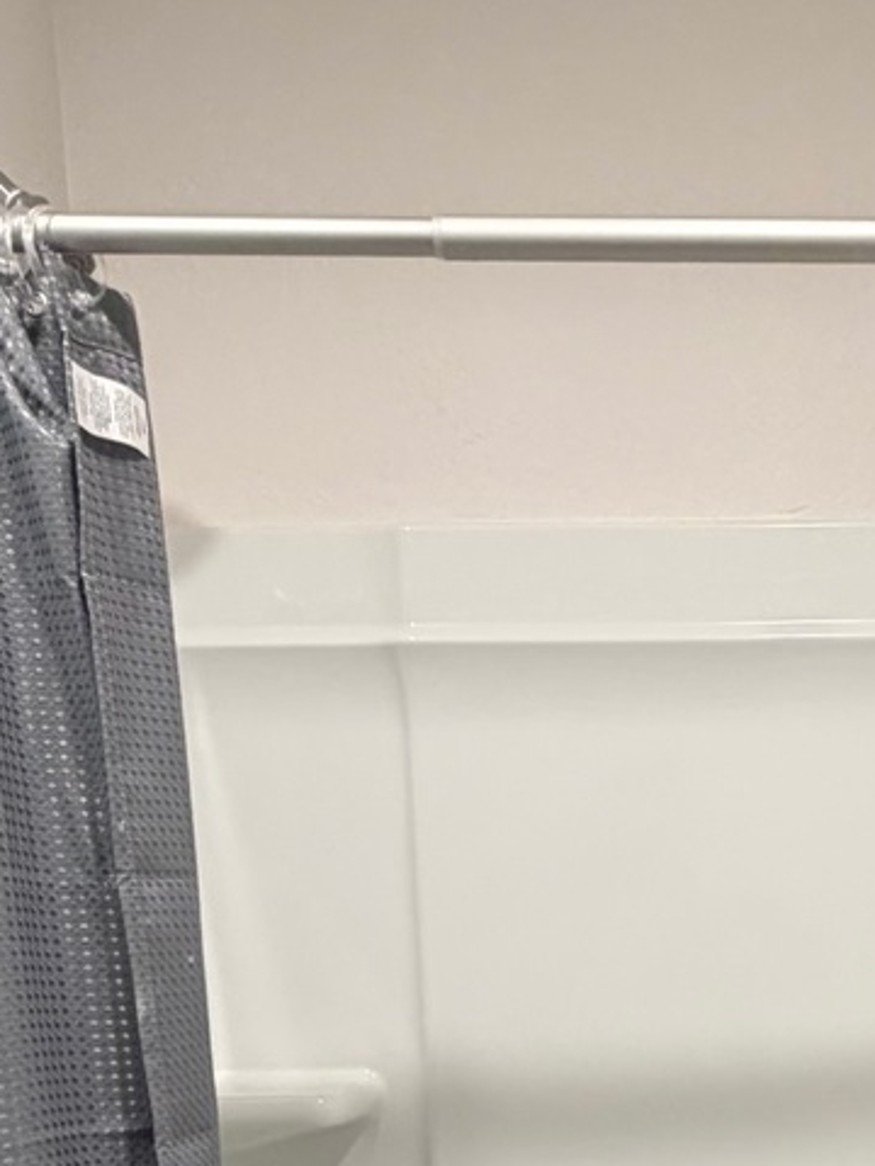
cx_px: 715
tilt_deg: -9.8
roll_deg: +1.1
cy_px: 1127
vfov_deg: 40.1
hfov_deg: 33.3
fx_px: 1416
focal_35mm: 42
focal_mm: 2.22
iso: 200
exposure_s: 1/60
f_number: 2.2
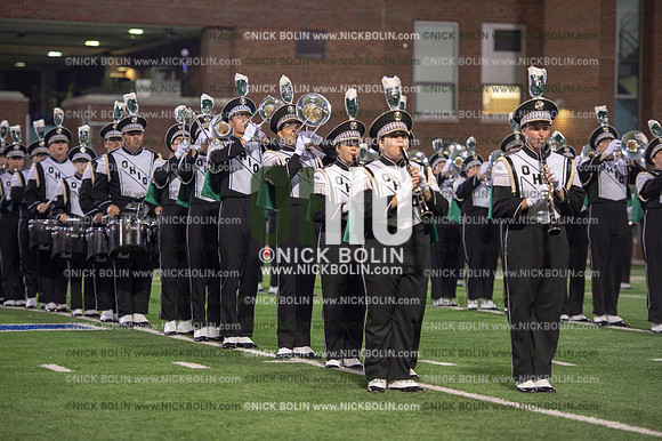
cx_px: 331
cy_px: 220
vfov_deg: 10.1
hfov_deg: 15.2
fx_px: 2481
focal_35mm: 135
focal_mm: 135
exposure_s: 1/200
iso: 2500
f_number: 2.8
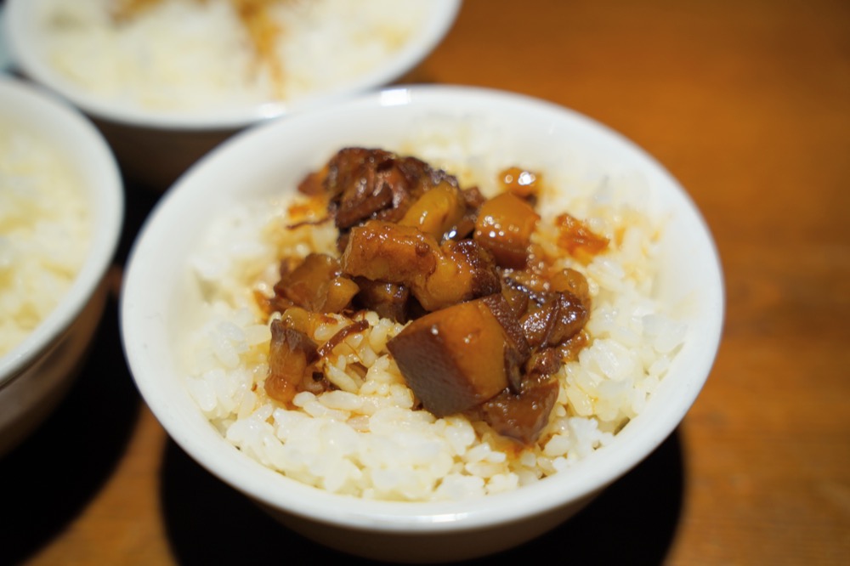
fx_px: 1149
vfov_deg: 27.7
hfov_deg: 40.6
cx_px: 425
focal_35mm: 49
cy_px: 283
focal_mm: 48.7
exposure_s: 1/160
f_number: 4
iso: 200
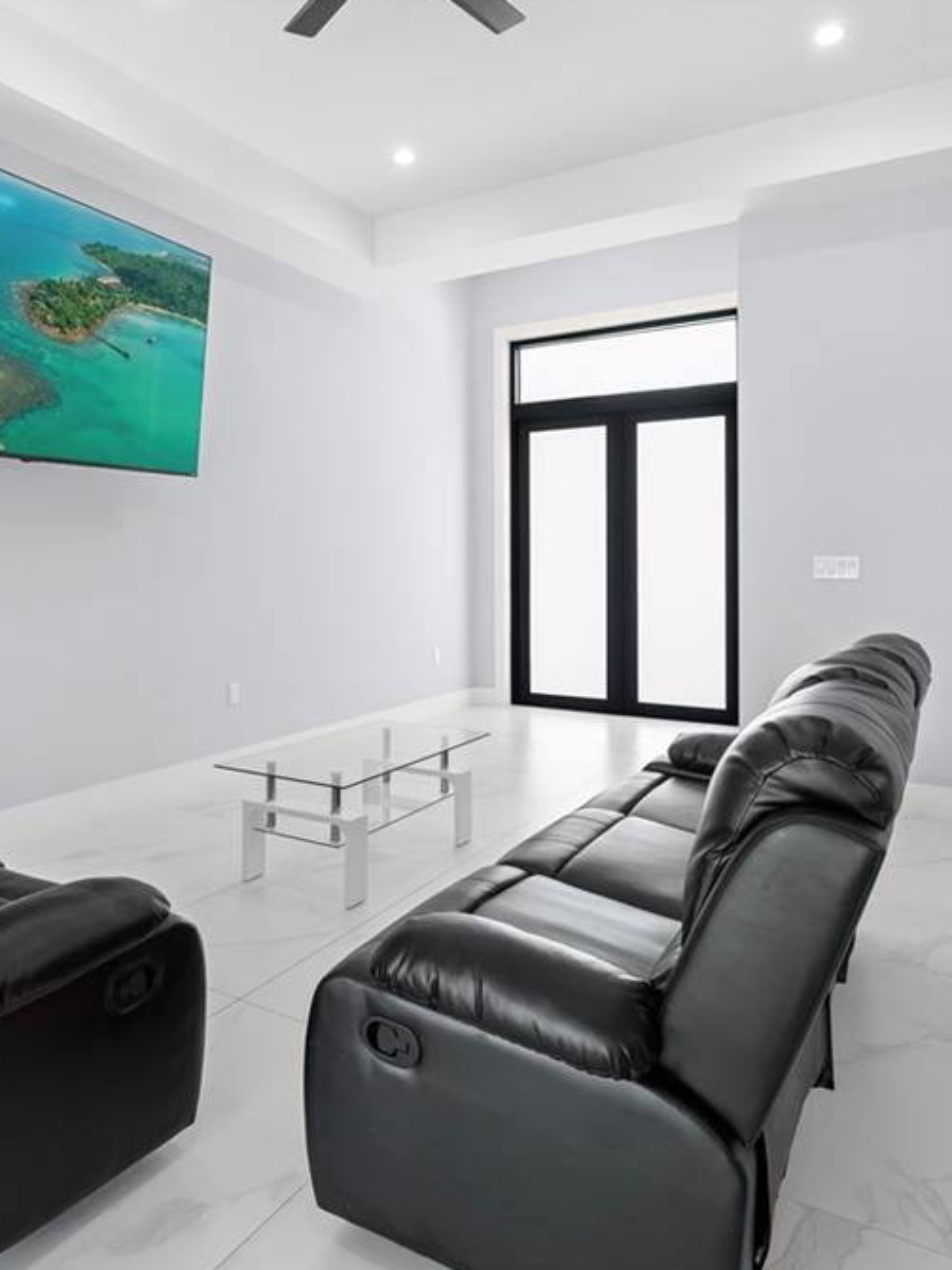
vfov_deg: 76.4
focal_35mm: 22
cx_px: 411
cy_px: 632
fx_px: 807
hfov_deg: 60.8
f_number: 8
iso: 640
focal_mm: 10
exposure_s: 1/15
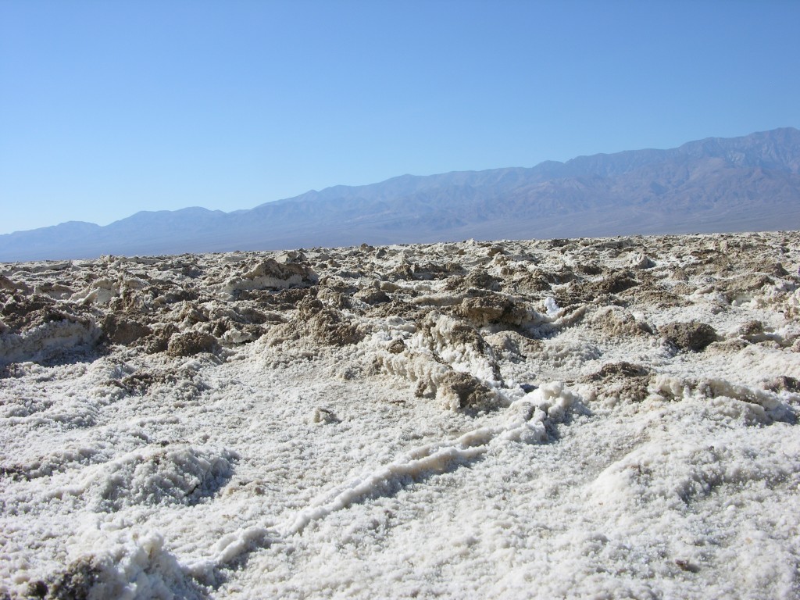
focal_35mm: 35
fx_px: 809
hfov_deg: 52.6
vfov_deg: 40.7
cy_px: 300
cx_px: 400
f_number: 7.1
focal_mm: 8.9
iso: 50
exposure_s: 1/266
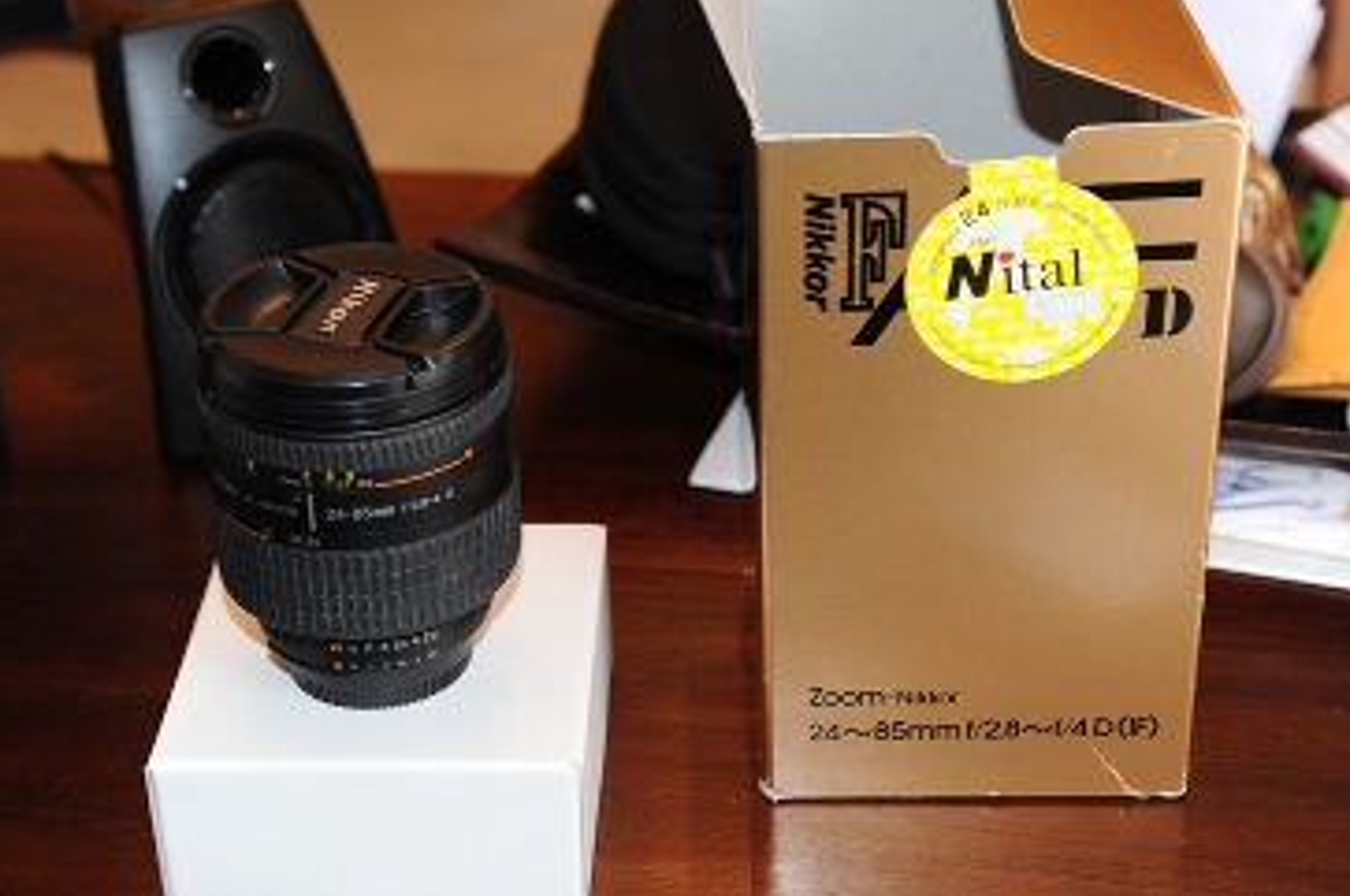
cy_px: 377
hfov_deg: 29.7
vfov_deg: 19.9
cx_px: 602
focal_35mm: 68
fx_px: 2547
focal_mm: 58
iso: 1600
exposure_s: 1/30
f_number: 5.6
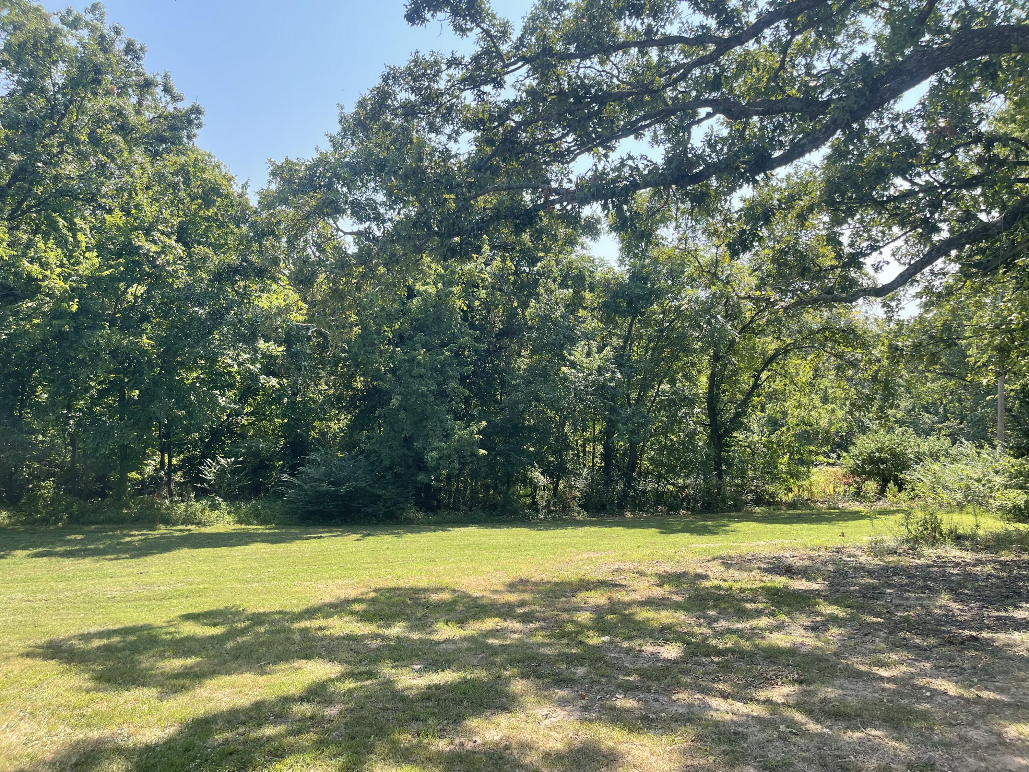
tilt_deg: -2.1
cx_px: 514
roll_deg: +1.1
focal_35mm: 25
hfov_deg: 69.4
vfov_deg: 54.9
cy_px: 386
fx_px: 743
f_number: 1.6
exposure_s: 1/969
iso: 32
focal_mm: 5.1
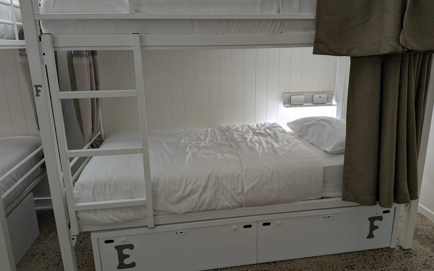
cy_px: 131
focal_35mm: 26
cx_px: 219
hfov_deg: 70.4
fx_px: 308
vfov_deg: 47.6
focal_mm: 4.53
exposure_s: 1/79.1
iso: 240
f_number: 1.7
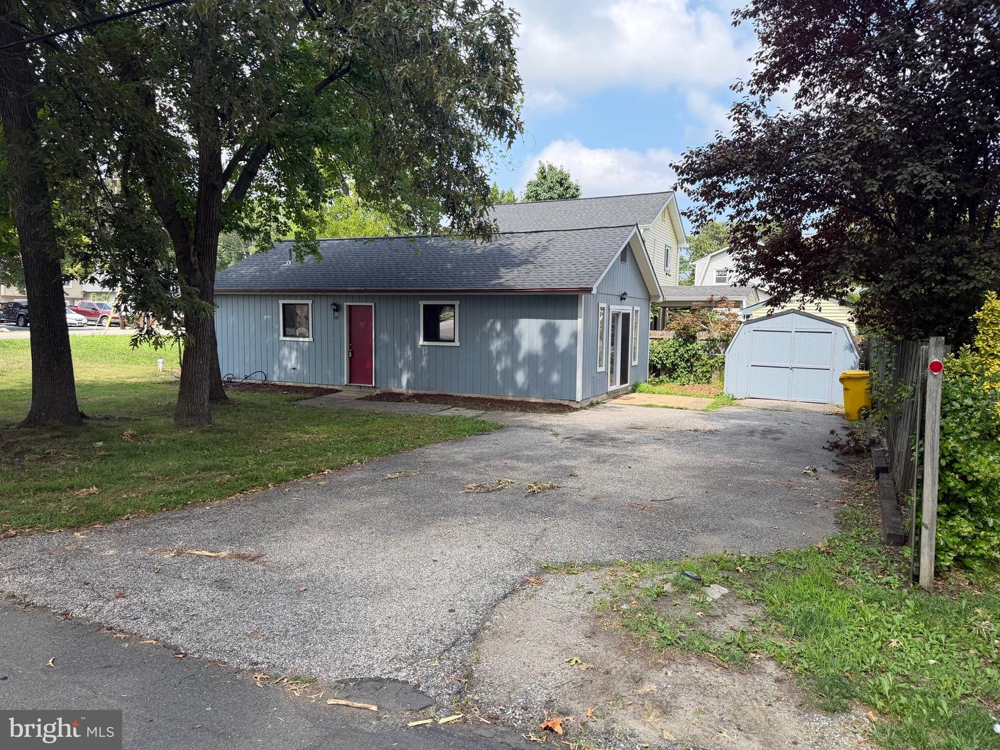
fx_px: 693
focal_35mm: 24
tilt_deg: -5.5
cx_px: 500
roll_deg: +0.3
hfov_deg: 71.6
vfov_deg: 56.8
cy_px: 375
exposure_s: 1/1770
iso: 100
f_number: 1.78
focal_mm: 6.76
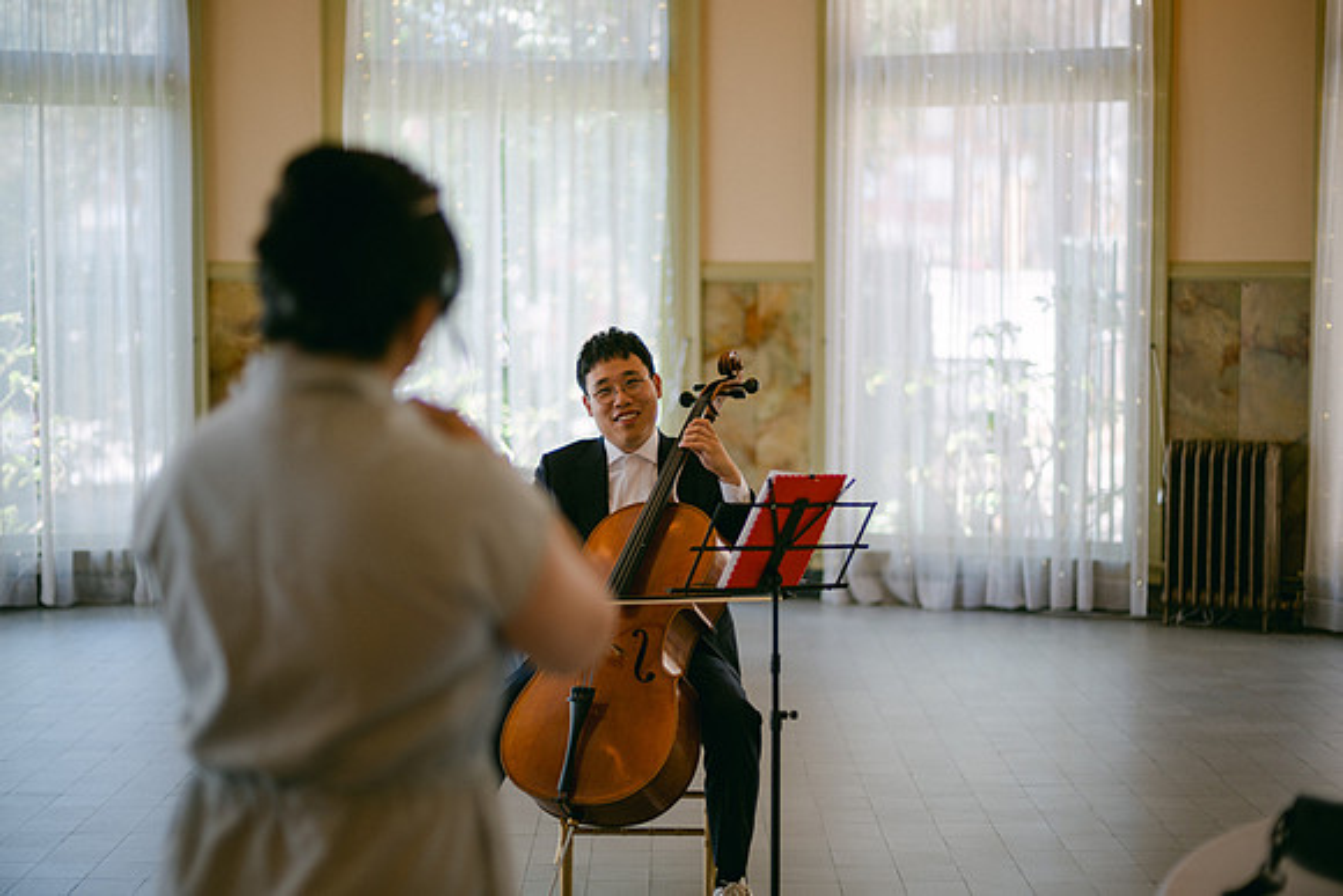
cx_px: 672
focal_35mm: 59
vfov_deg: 23.2
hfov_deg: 34.2
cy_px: 448
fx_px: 2184
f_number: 1.4
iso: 80
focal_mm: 58
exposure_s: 1/320
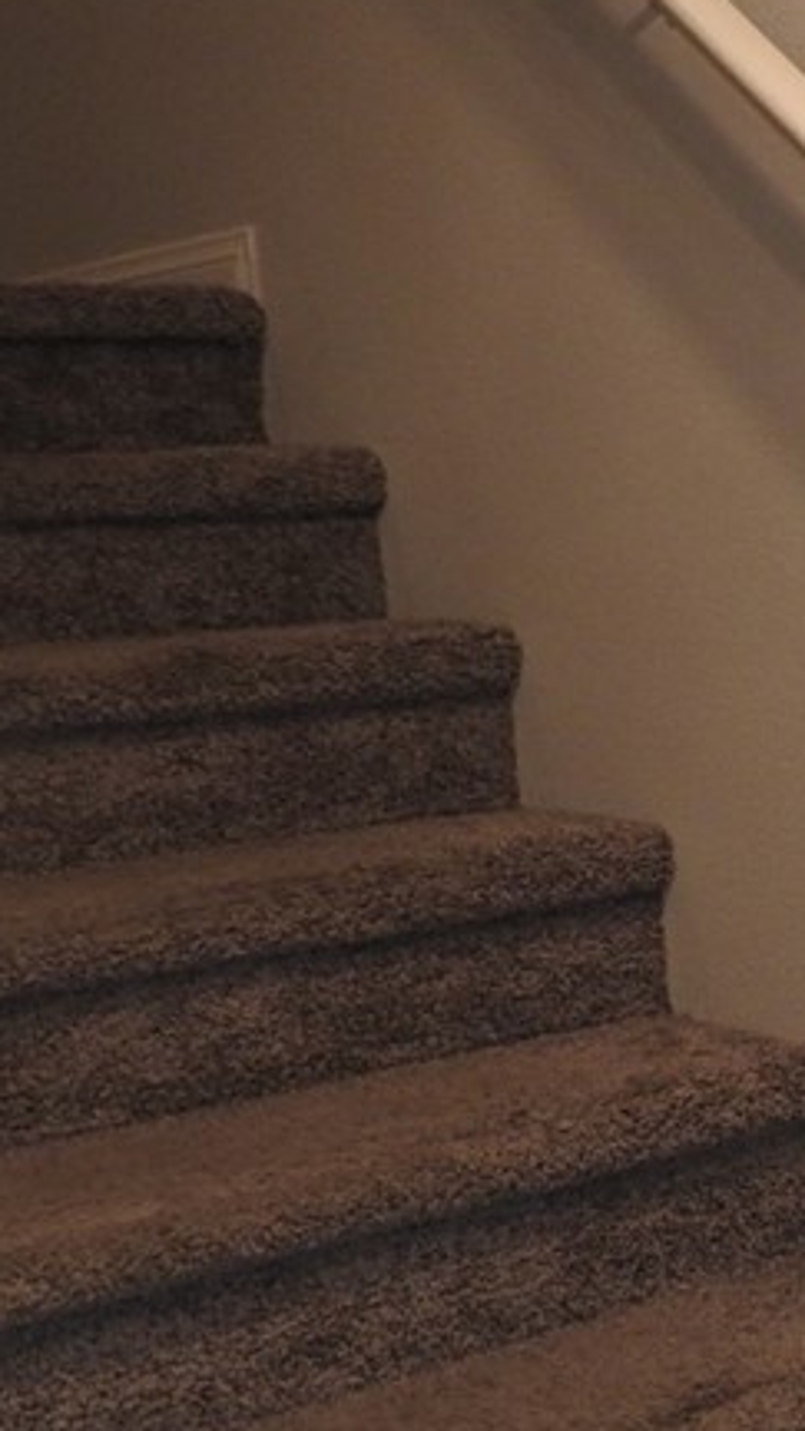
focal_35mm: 62
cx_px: 1315
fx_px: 2353
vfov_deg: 33.7
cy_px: 855
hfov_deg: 17.0
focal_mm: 4.3
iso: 200
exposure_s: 1/30
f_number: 3.3
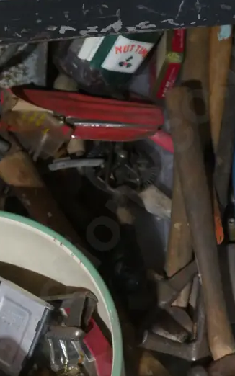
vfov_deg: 25.5
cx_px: 38
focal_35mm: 79
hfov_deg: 16.4
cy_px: 319
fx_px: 810
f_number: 7.1
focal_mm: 19
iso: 3200
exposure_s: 1/50
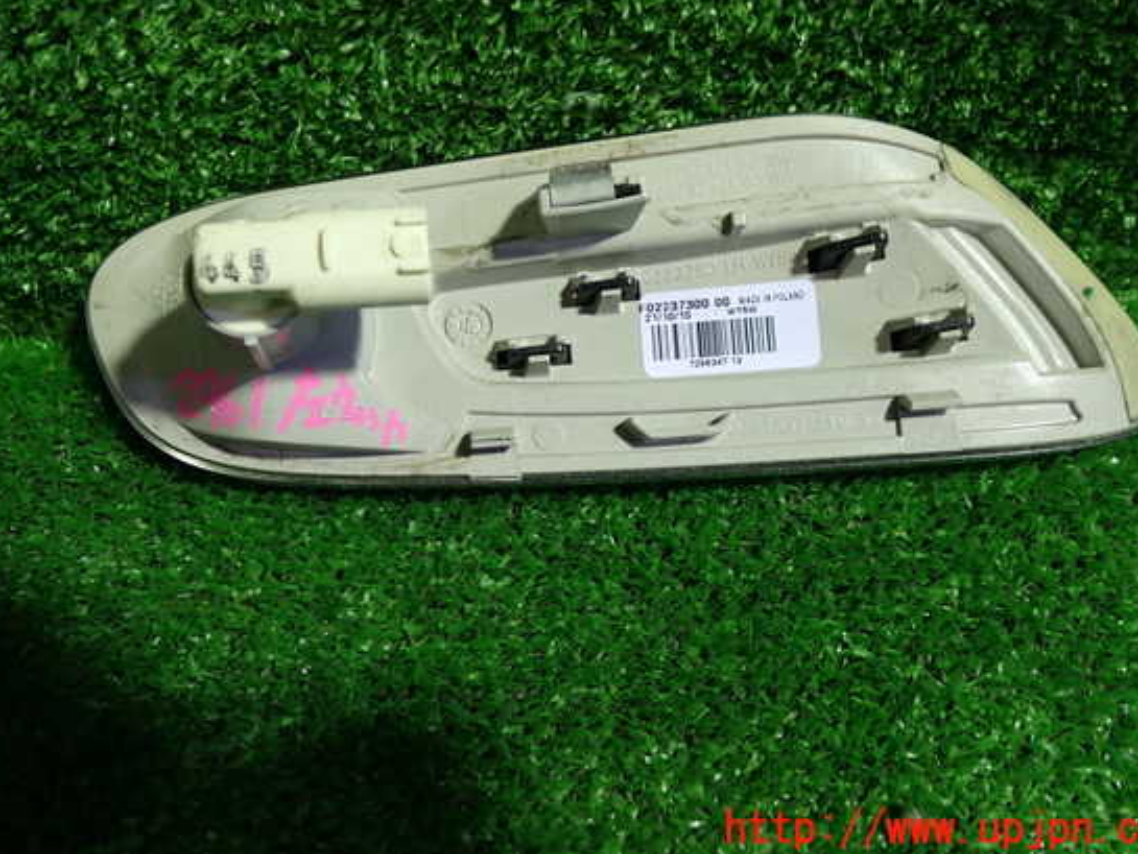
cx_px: 570
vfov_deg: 42.9
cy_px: 386
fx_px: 1085
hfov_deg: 55.3
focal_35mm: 33
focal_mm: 5.4
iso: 200
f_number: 2.3
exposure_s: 1/30
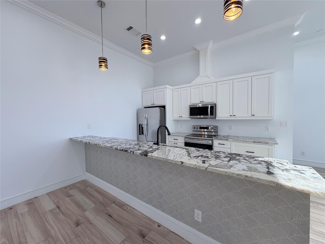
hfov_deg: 102.1
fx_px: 131
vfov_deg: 85.7
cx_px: 162
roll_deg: +1.4
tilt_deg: -3.5
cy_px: 122
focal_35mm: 14
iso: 80
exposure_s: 1/120
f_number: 2.2
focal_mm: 2.22
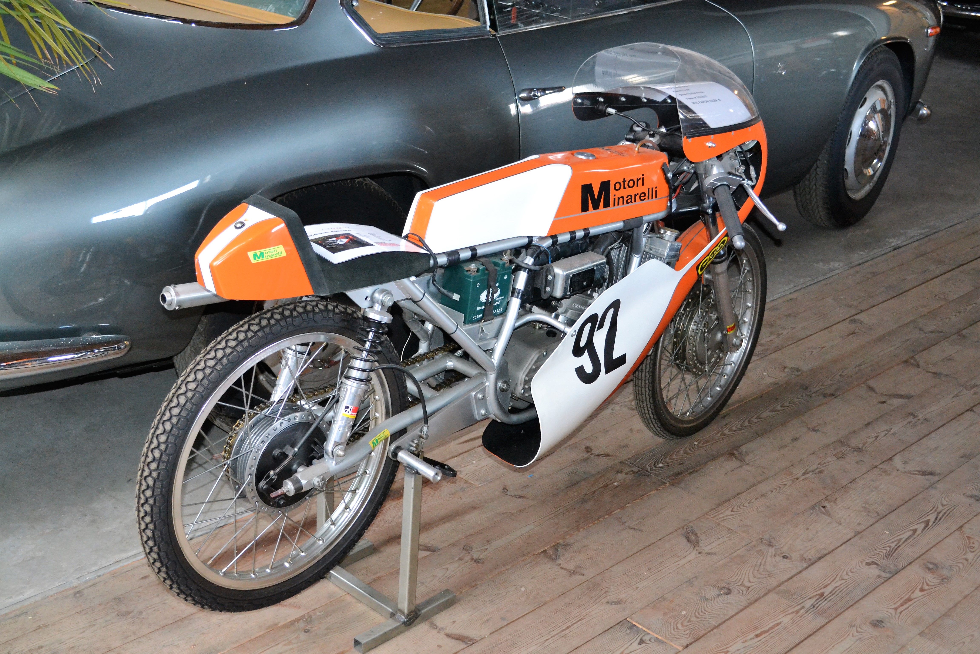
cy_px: 327
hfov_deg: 41.1
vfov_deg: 28.1
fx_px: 1307
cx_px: 490
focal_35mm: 48
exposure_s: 1/60
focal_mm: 32
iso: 2200
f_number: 4.8
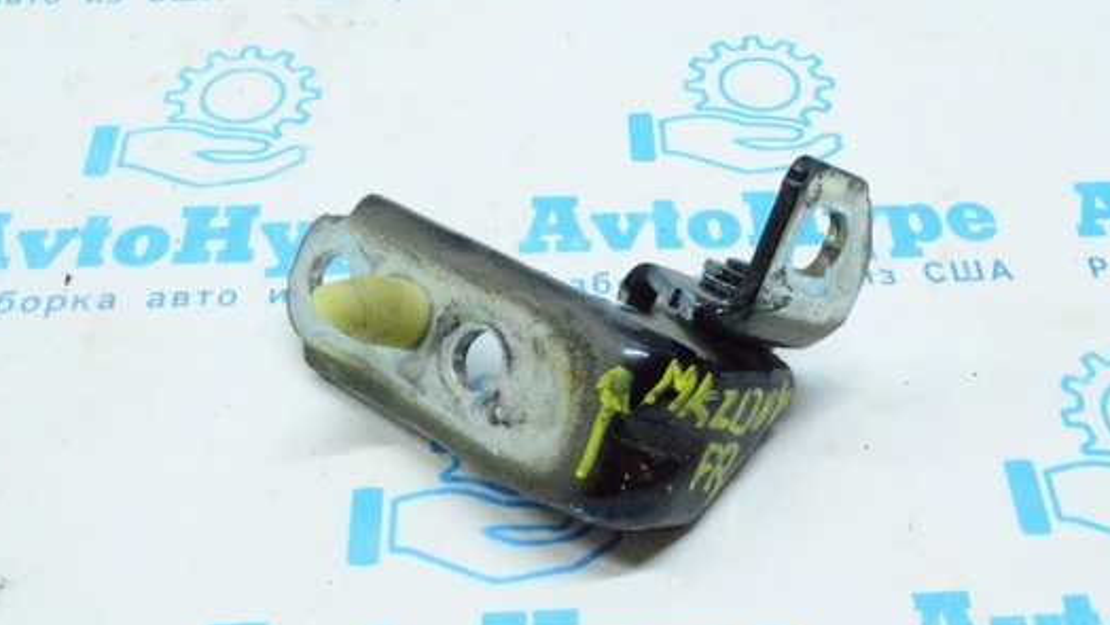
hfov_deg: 44.5
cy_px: 380
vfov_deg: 25.9
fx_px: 1354
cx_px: 621
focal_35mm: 46
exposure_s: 1/50
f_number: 25
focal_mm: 24
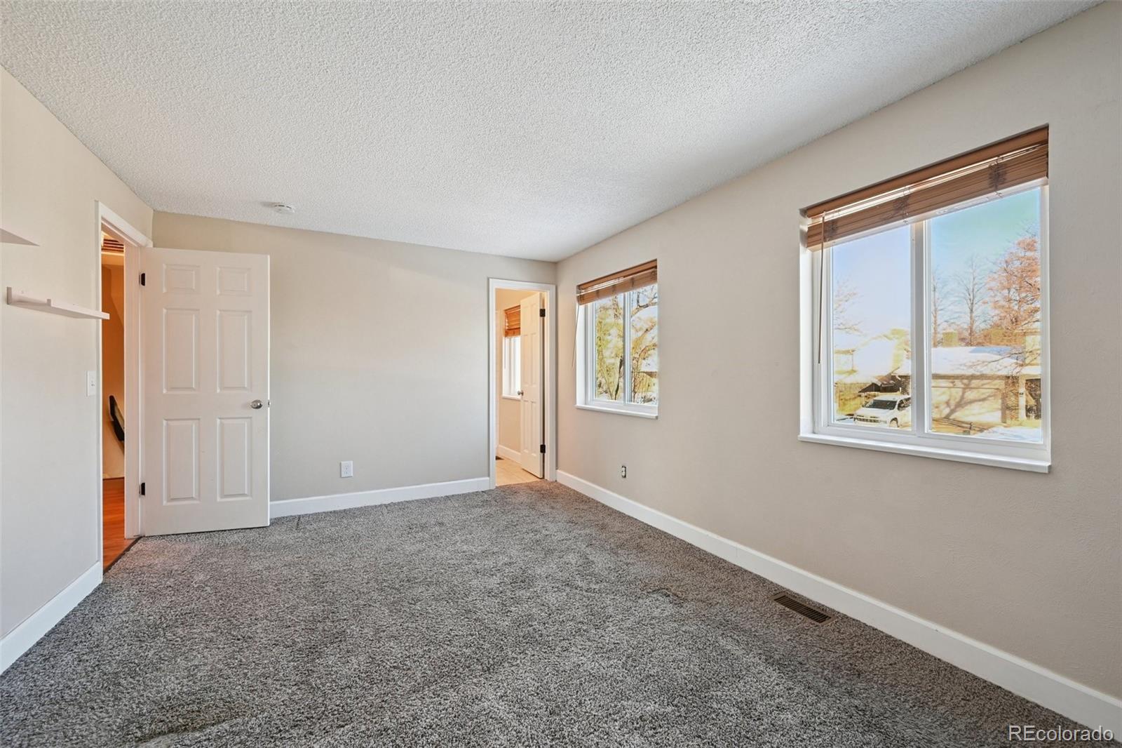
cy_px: 374
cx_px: 561
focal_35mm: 14
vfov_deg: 81.2
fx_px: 436
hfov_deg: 104.3
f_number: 10
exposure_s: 1/13
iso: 400
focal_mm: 14
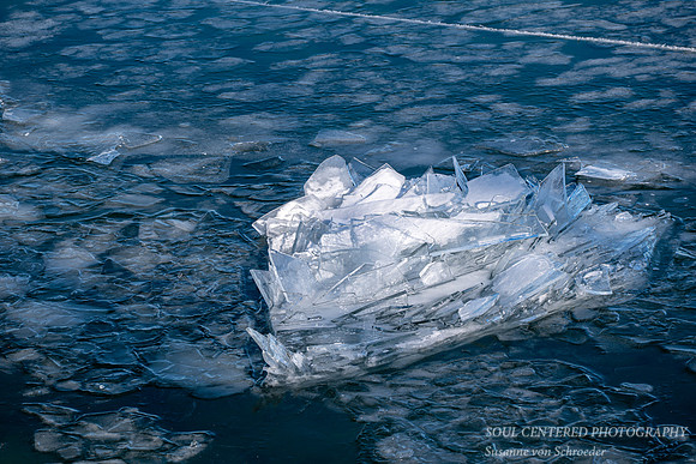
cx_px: 339
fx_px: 3528
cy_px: 232
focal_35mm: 182
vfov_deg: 7.5
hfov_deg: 11.3
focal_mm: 178
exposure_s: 1/80
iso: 100
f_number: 8
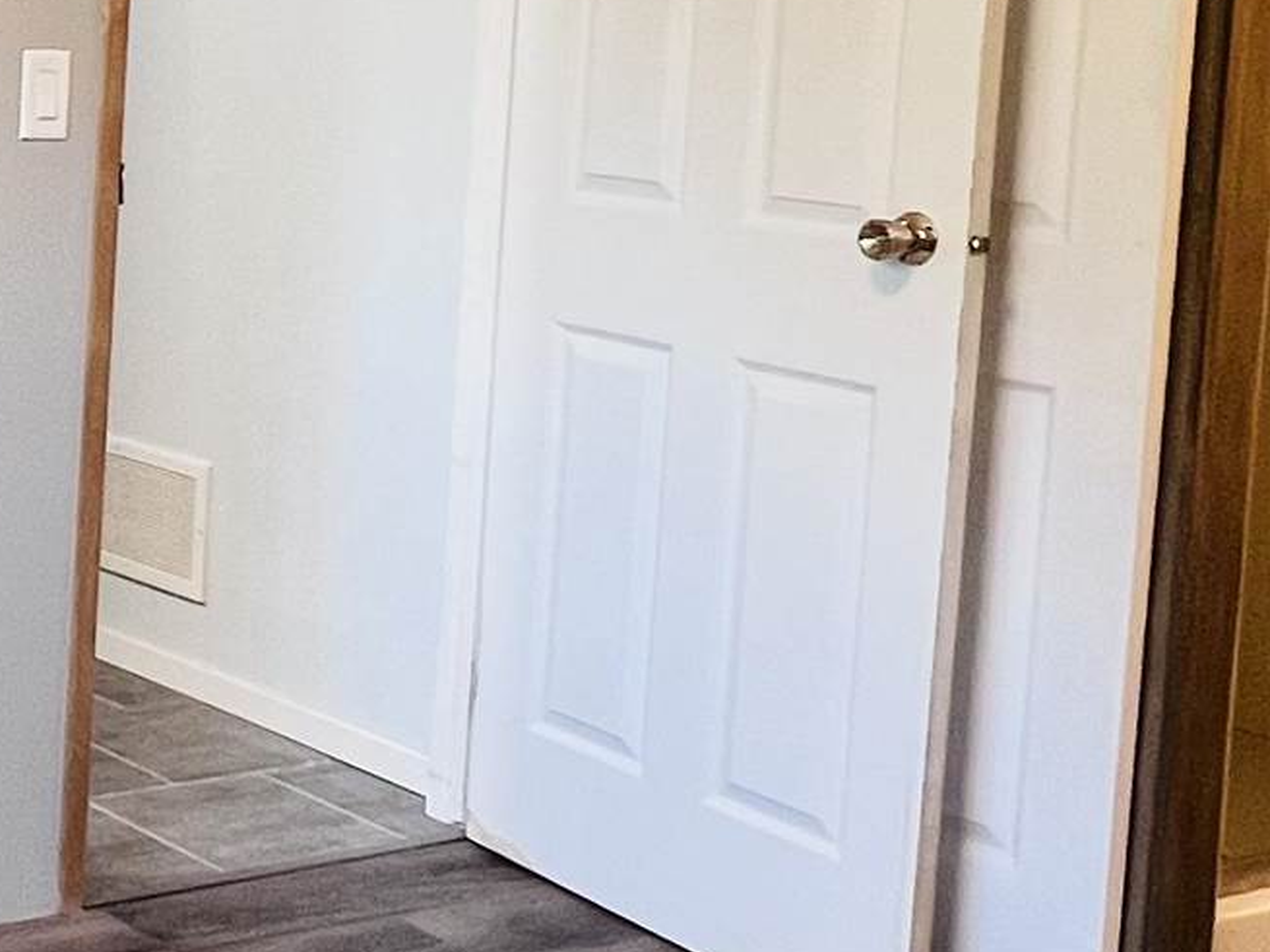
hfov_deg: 26.3
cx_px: -432
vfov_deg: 23.6
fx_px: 2238
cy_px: 157
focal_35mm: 61
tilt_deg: -4.7
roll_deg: -2.0
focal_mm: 1.57
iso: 160
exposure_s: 1/60
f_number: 1.8
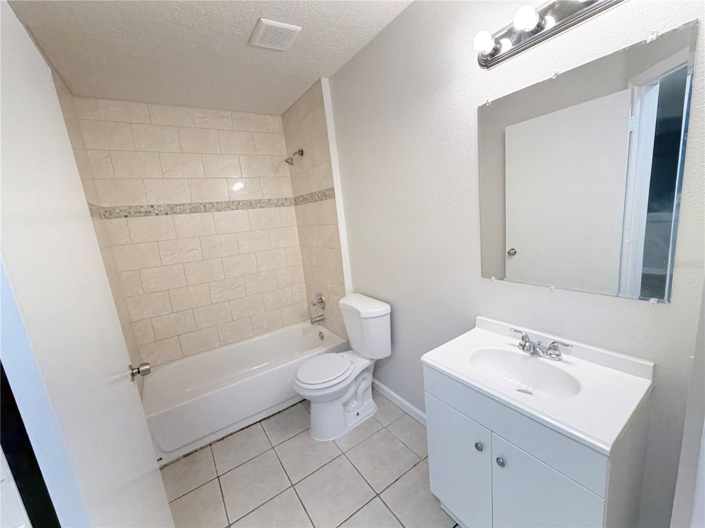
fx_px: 285
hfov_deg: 102.1
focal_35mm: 14
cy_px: 264
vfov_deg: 85.7
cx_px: 352
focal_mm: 2.22
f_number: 2.2
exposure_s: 1/120
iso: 80
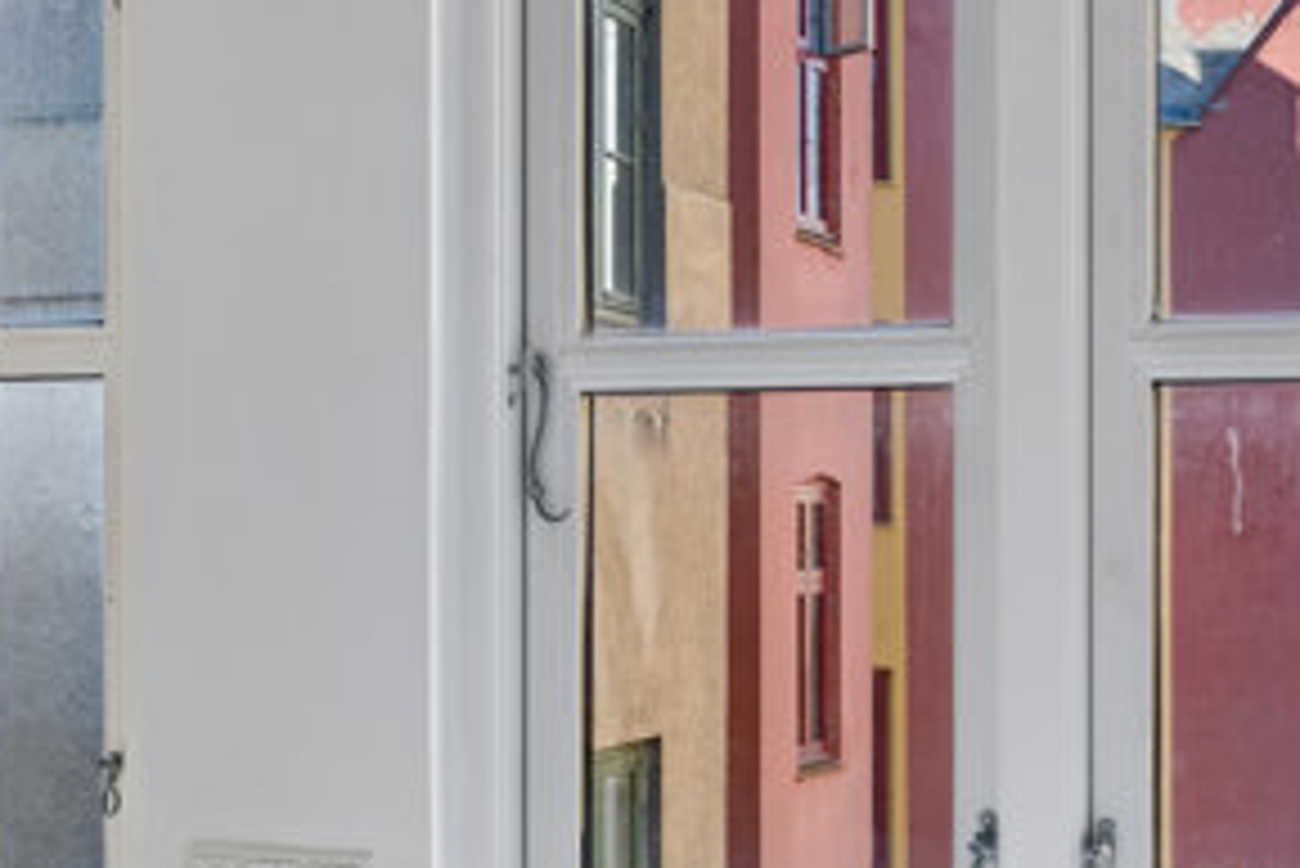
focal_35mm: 84
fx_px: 3049
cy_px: 546
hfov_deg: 23.6
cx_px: 193
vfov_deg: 16.2
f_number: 8
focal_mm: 30.5
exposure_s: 1/25
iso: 160
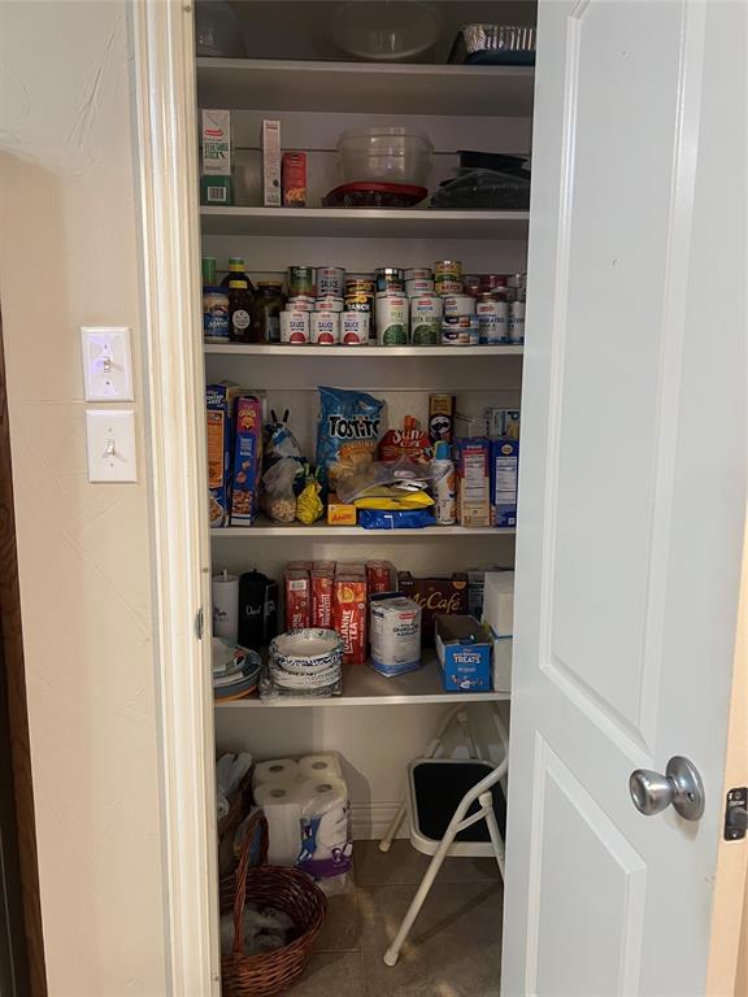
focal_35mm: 26
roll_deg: +1.0
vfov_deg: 67.3
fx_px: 749
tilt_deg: -7.8
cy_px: 498
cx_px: 374
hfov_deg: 53.1
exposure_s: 1/60
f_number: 1.5
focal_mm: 5.7
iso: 400
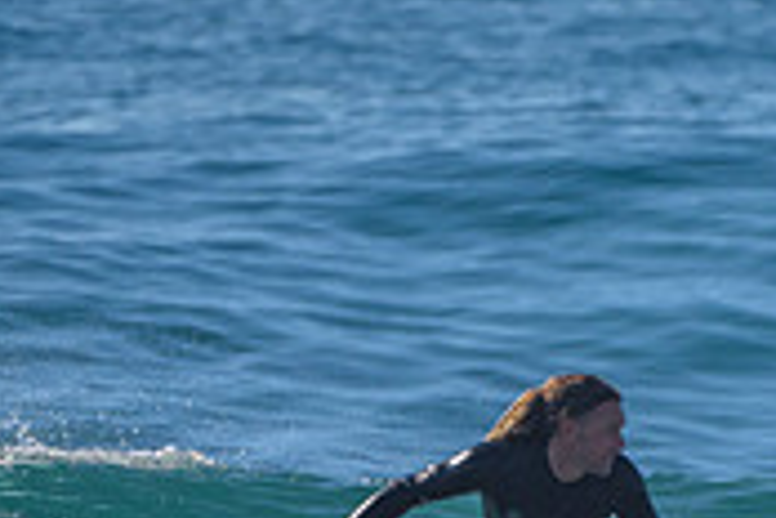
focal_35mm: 2048
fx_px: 44142
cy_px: 616
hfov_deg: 1.0
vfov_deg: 0.7
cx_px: 551
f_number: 5.6
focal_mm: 500
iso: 140
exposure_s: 1/2000
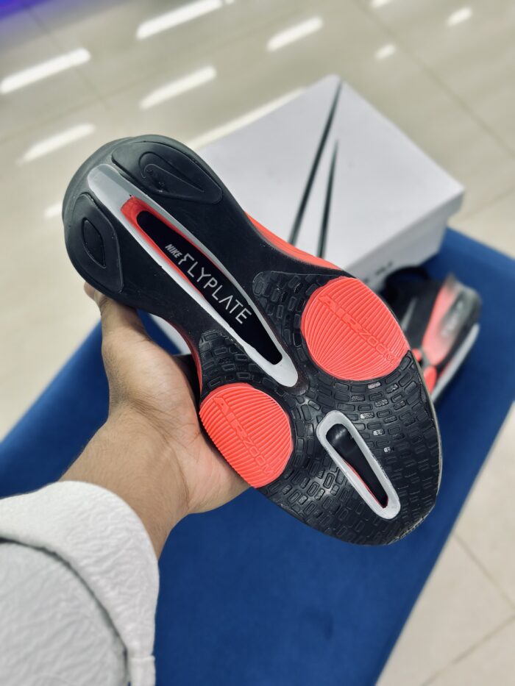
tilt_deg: -58.8
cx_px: 258
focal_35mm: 48
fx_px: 952
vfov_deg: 39.7
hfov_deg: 30.3
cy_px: 343
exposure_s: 1/100
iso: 64
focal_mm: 6.86
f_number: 1.78
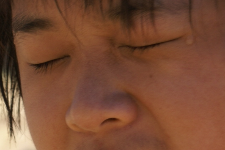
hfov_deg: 5.4
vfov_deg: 3.6
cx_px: 168
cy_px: 189
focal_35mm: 379
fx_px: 2369
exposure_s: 1/160
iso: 100
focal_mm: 70
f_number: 8
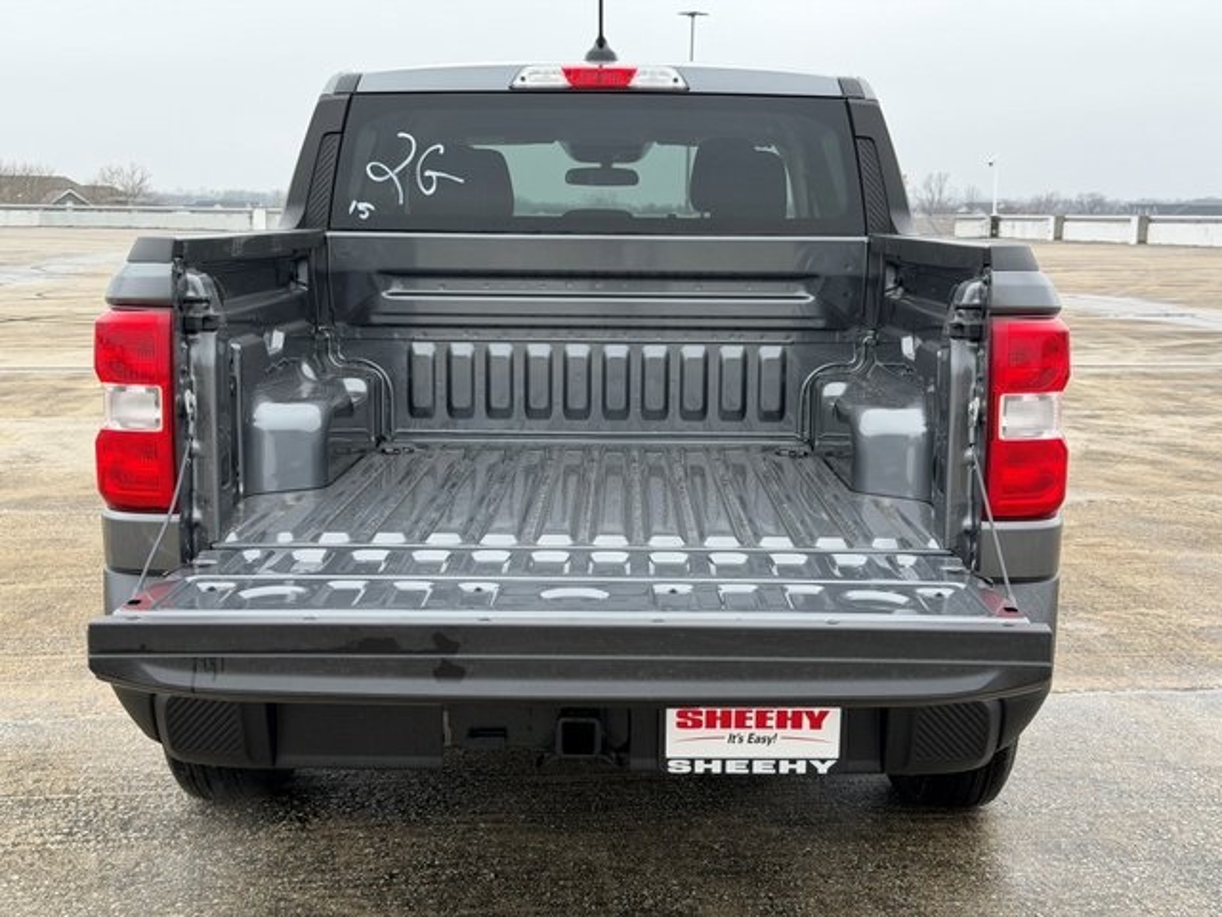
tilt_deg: -8.8
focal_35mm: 48
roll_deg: -0.3
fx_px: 1694
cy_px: 458
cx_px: 611
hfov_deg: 39.7
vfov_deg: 30.3
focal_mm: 6.76
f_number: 1.78
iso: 80
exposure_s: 1/1608
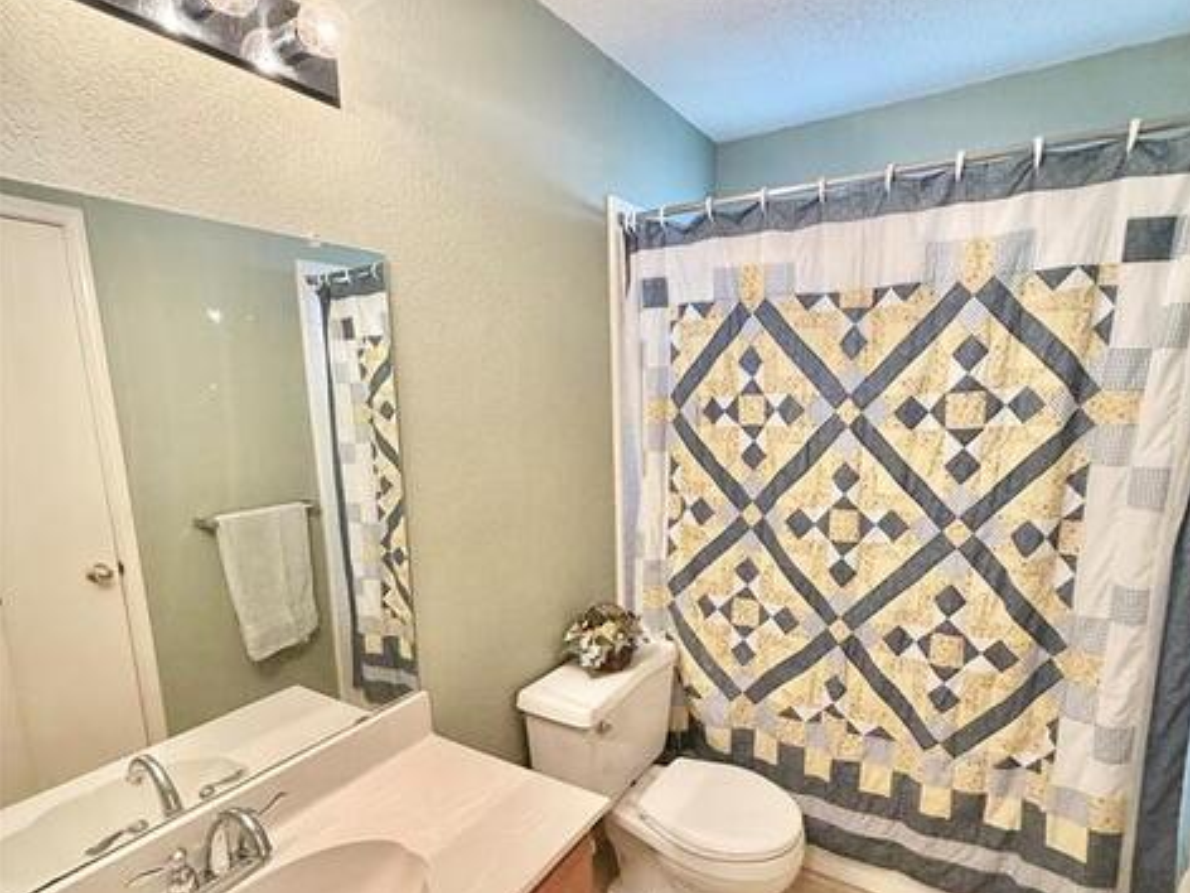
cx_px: 603
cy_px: 505
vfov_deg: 68.4
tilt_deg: -10.2
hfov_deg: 84.7
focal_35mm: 19
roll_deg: +0.9
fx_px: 653
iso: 320
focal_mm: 2.22
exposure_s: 1/60
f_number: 2.2
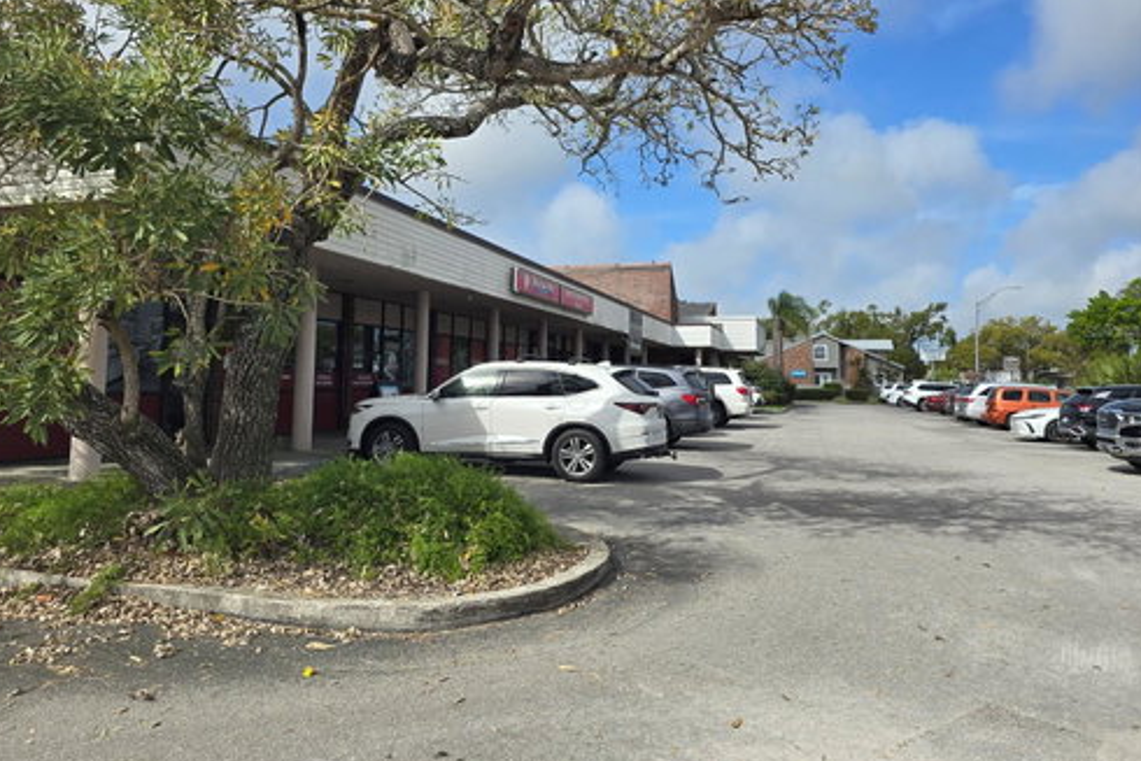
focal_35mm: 25
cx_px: 559
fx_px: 793
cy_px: 330
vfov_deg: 51.2
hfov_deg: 71.5
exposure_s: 1/864
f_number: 1.7
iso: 12
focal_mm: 6.3
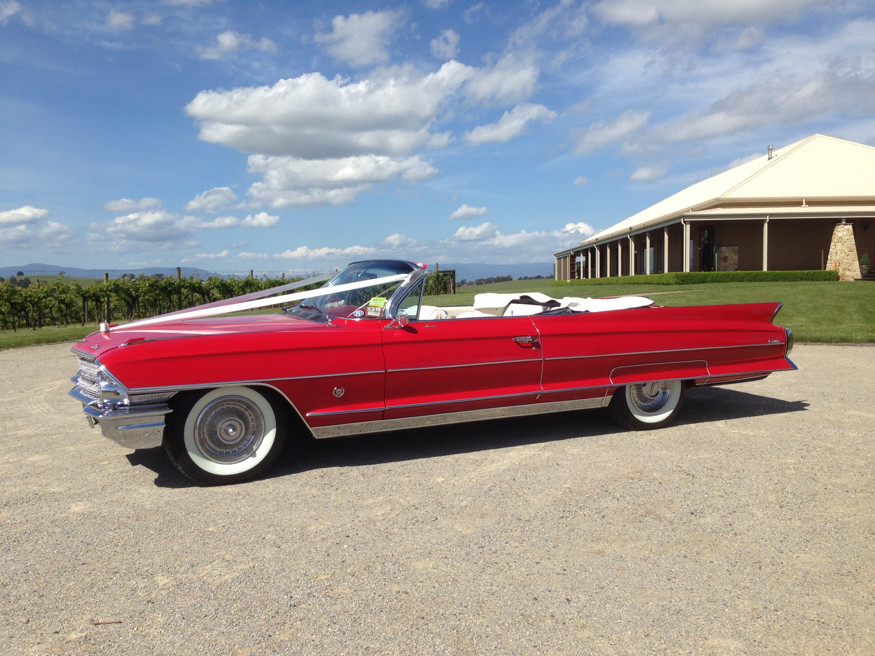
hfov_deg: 55.4
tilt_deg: -2.0
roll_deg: -1.8
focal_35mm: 33
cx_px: 438
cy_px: 328
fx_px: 834
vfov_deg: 42.9
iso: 50
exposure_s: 1/2169
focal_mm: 4.12
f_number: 2.4
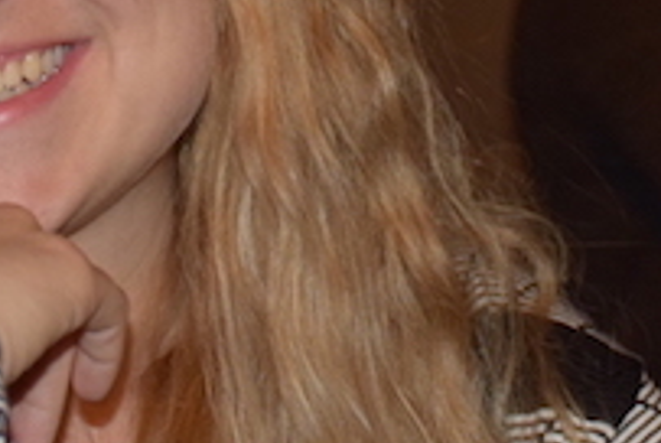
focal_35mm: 151
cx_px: 677
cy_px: -39
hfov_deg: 13.4
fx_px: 2777
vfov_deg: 9.0
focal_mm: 32
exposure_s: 1/60
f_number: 4
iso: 2000
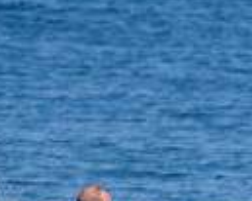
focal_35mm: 3170
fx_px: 23625
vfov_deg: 0.5
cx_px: 104
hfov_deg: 0.6
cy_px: 259
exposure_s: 1/2000
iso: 280
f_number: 5.6
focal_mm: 500
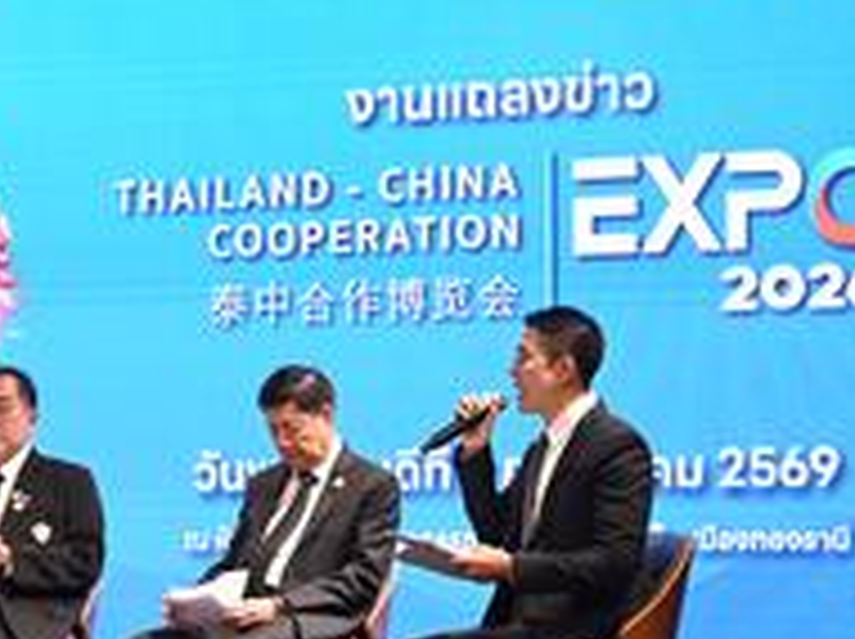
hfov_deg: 11.1
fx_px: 4342
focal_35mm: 176
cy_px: 400
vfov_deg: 8.4
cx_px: -18
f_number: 3.2
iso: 2500
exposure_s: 1/200
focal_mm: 87
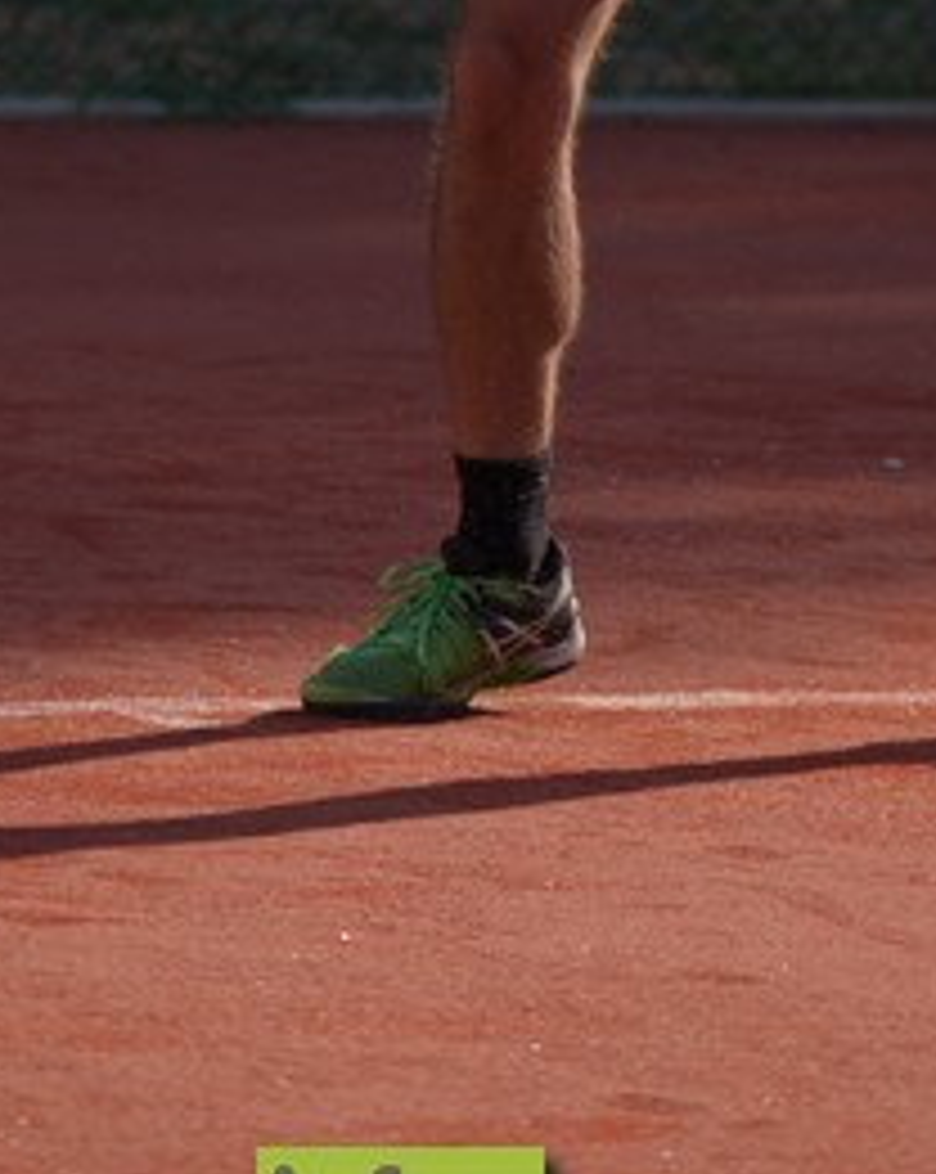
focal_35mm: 498
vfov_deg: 3.9
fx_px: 17285
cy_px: -333
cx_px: 400
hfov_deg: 3.1
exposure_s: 1/1600
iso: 100
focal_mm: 120
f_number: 2.8
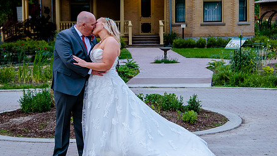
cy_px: 67
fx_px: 675
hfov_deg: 23.2
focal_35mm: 92
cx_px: 132
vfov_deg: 13.1
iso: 2000
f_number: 4
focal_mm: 52
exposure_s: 1/400
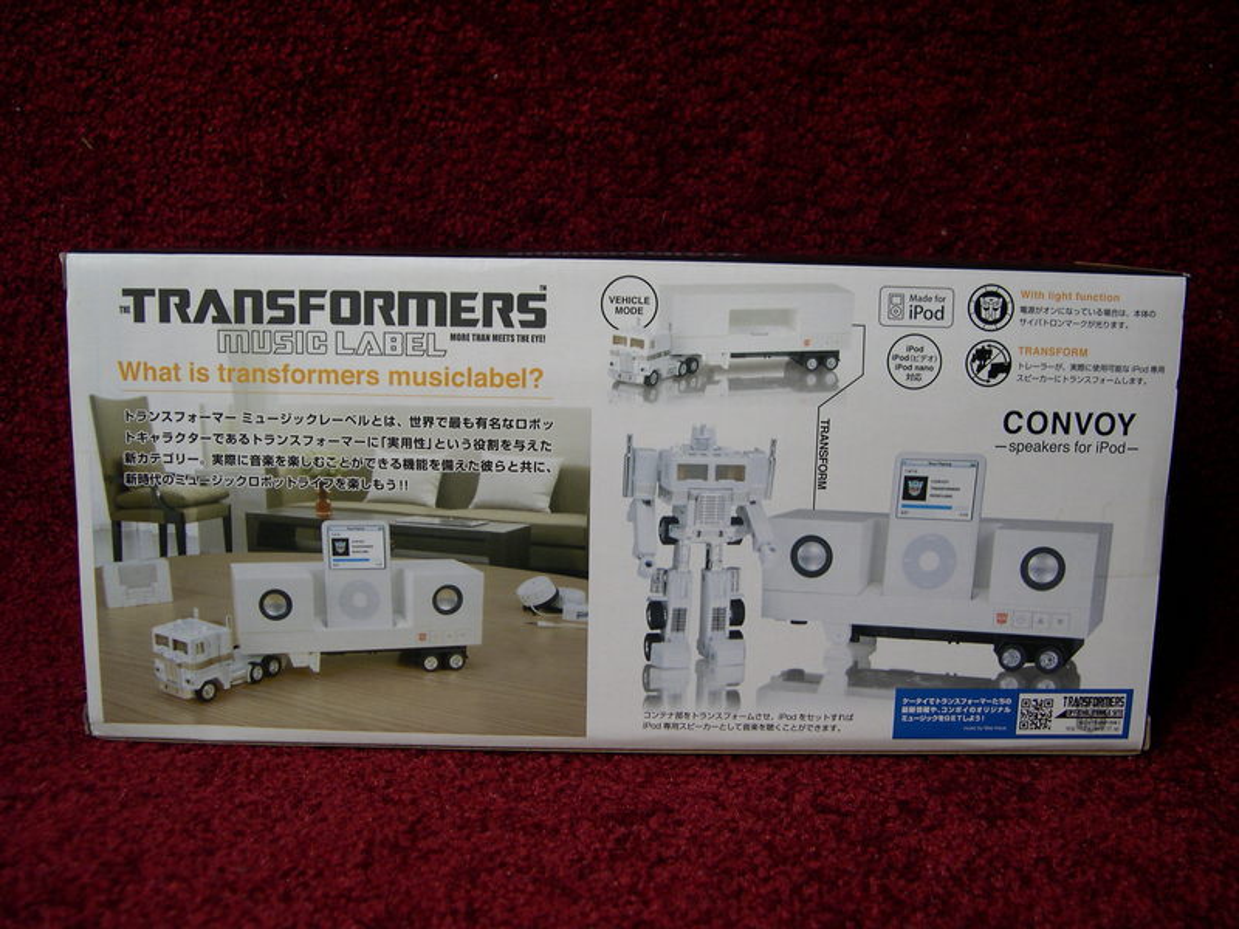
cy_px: 464
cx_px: 620
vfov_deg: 37.7
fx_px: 1360
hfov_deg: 49.0
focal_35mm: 38
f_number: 2.8
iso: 100
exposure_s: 1/9.7
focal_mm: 8
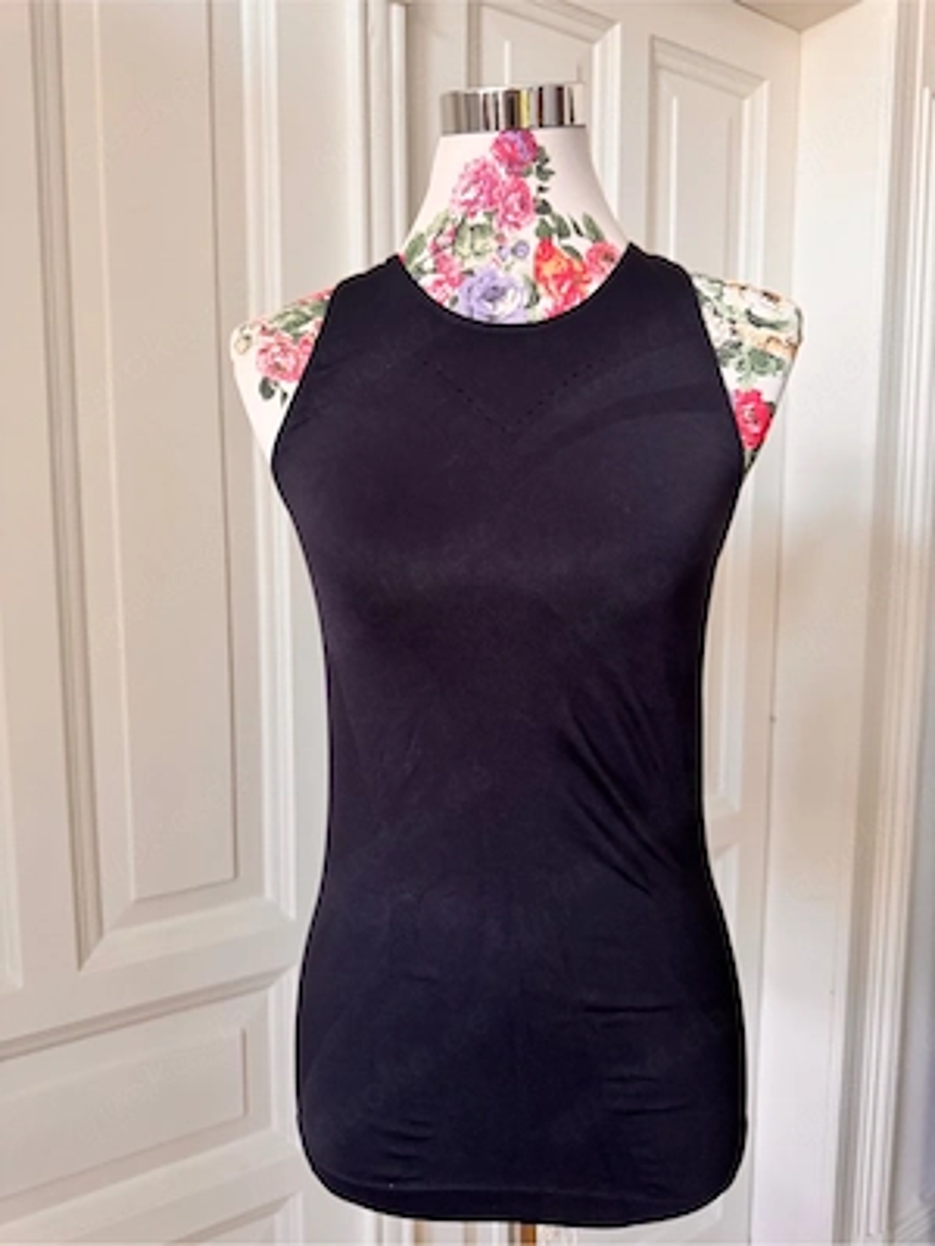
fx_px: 864
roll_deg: -0.8
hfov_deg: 56.8
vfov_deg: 71.6
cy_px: 623
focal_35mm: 24
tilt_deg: -7.0
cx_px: 468
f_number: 1.78
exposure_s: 1/60
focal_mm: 6.76
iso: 320
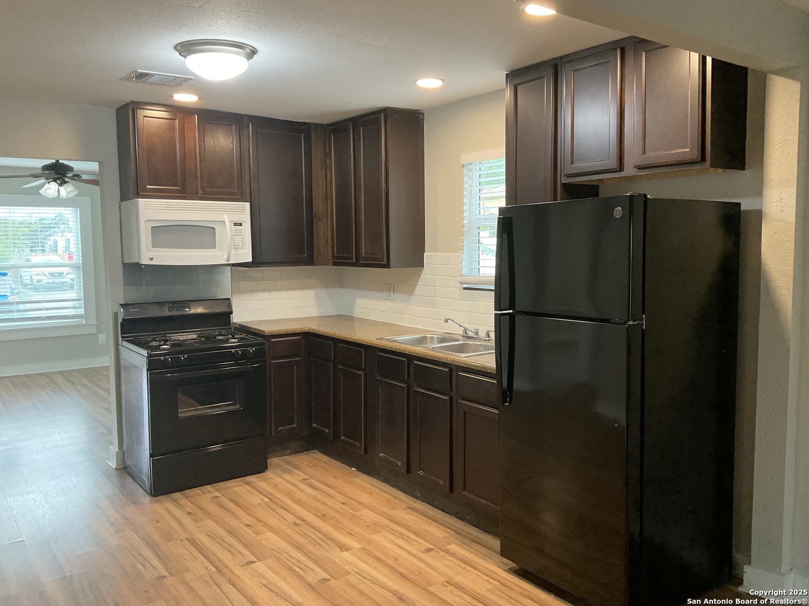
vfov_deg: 48.2
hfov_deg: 61.7
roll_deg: -0.4
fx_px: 678
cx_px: 404
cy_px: 303
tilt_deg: -5.9
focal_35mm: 29
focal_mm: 3
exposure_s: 1/60
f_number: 1.8
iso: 250
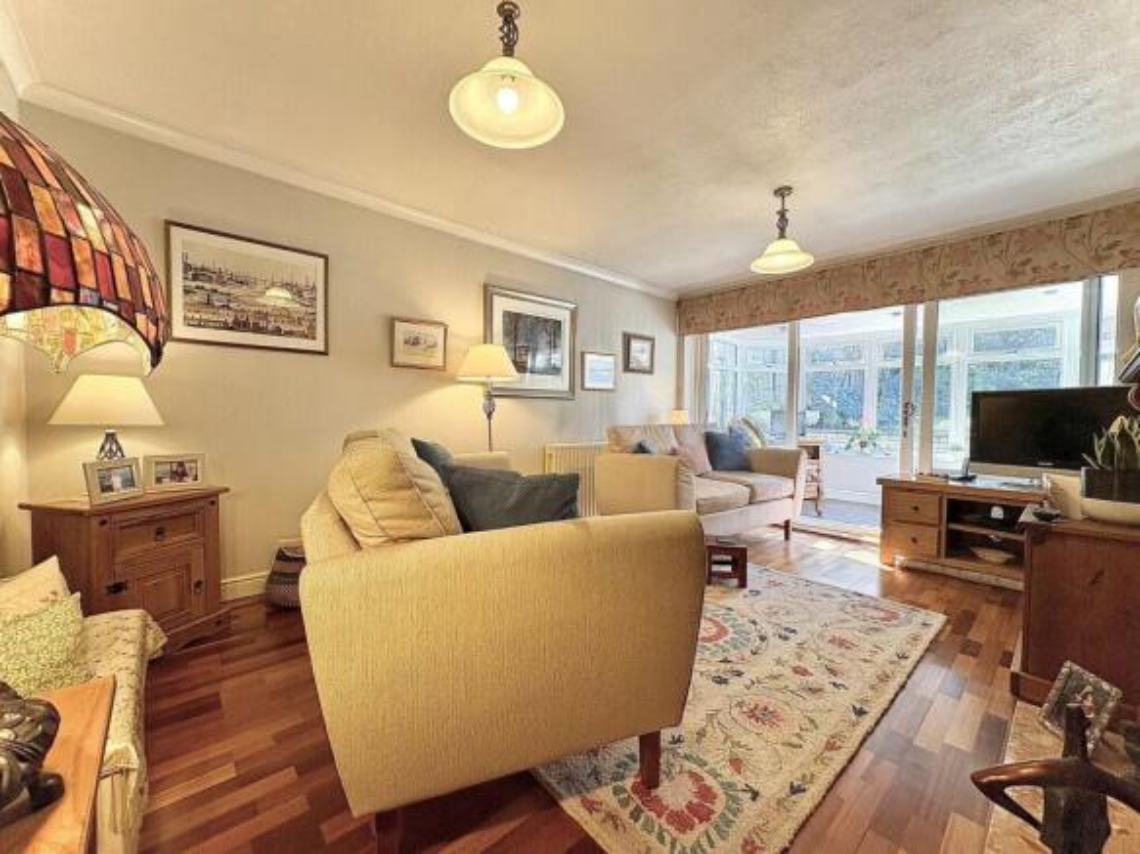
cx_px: 570
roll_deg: -0.3
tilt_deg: -1.2
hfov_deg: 102.1
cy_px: 427
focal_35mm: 14
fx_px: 461
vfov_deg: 85.7
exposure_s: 1/100
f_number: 2.2
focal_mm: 2.22
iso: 125
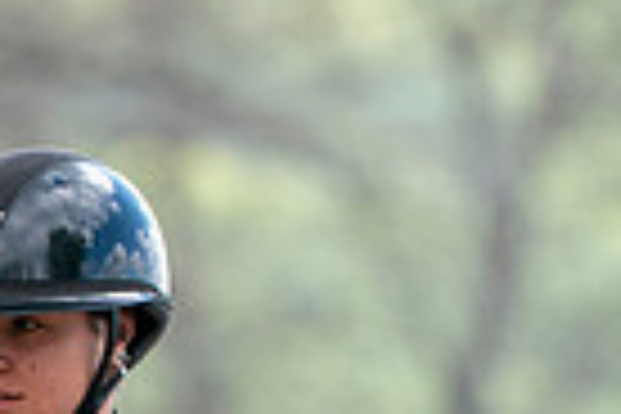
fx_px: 29081
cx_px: -45
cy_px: 857
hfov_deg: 1.2
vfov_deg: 0.8
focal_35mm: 1686
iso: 320
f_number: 5.6
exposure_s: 1/500
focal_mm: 400
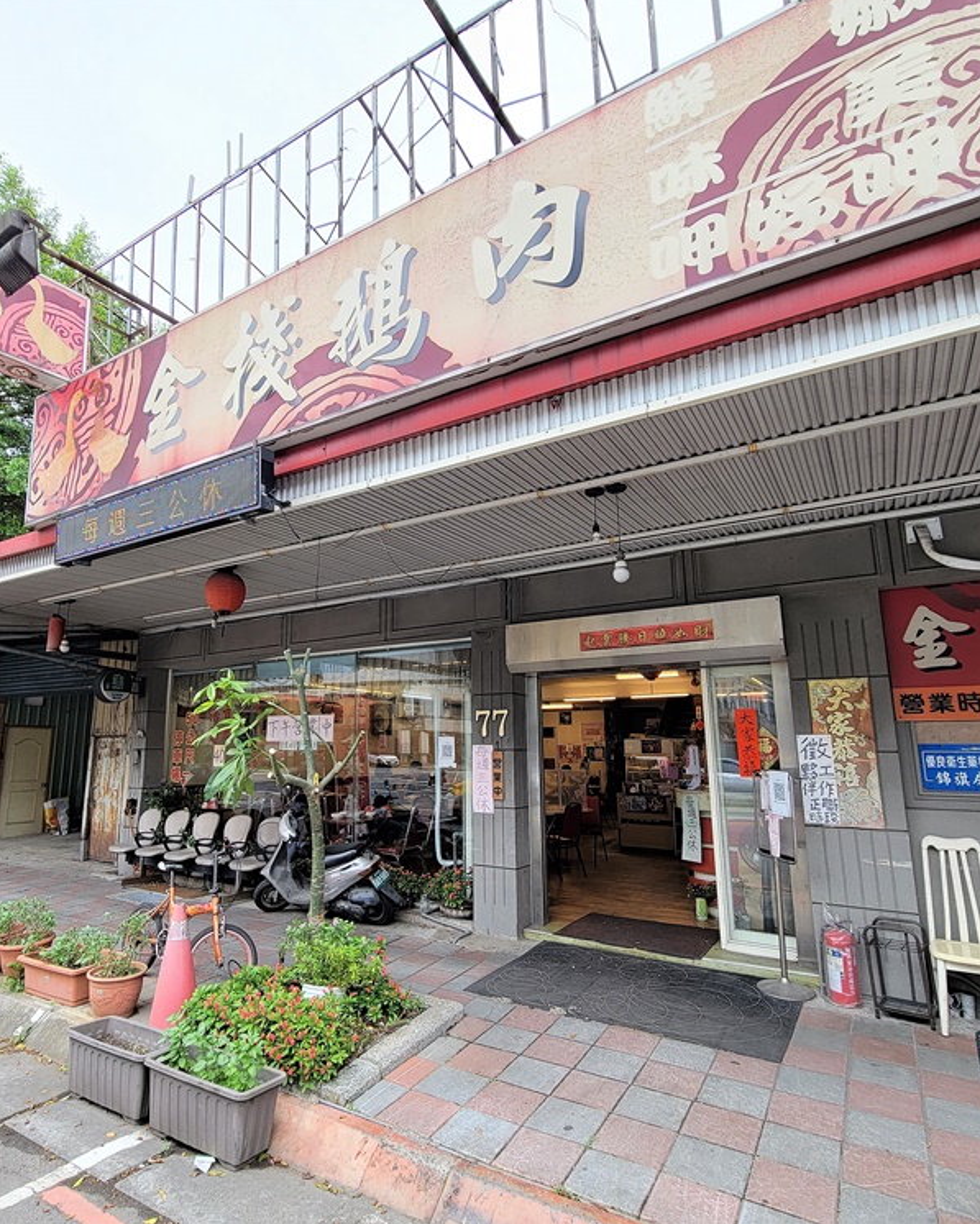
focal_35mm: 17
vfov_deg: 89.6
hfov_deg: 76.6
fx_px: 616
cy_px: 610
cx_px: 425
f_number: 2.2
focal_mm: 2.2
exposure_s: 1/151
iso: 50
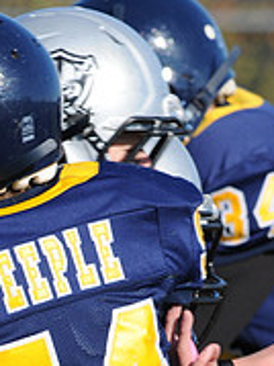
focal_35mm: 1400
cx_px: -40
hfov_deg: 1.1
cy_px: 507
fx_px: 14793
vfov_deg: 1.4
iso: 200
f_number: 8
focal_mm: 300
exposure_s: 1/500
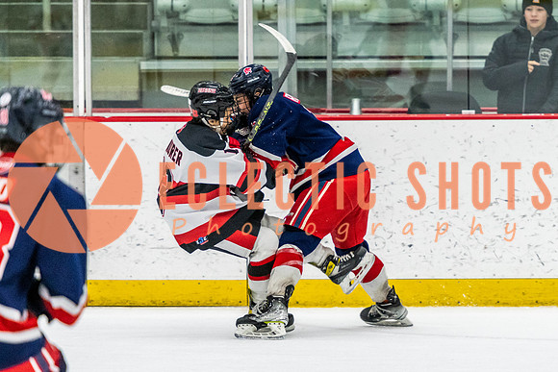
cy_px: 209
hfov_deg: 5.9
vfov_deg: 3.9
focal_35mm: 350
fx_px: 5429
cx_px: 388
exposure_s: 1/640
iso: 2200
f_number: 2.8
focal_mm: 180
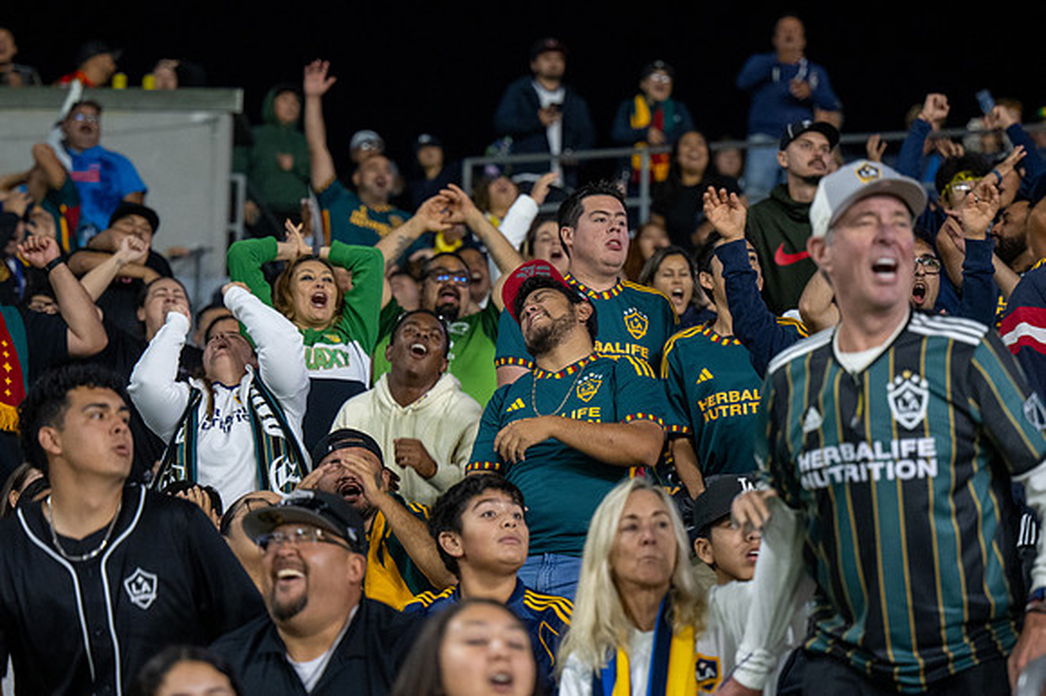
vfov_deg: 9.1
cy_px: 348
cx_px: 523
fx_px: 4385
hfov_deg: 13.6
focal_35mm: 151
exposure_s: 1/200
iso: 2000
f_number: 2.8
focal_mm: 101
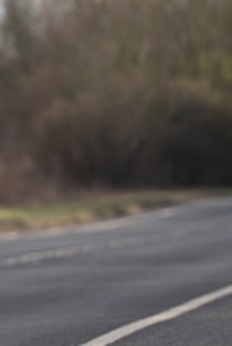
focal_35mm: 597
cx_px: -187
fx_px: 5750
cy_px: 161
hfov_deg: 2.3
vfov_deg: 3.4
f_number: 4
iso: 160
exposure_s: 1/800
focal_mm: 200
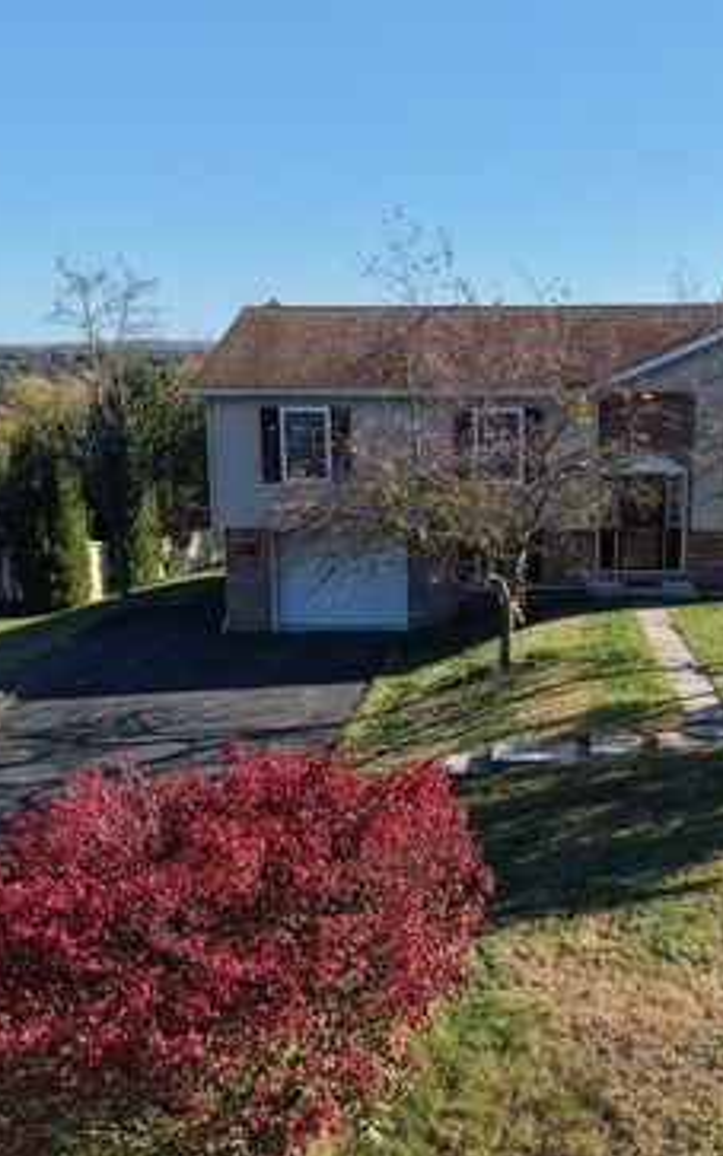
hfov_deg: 35.9
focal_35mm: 35
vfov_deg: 55.3
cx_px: 490
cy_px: 594
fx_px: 1103
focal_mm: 8.67
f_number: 1.8
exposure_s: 1/5000
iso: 400
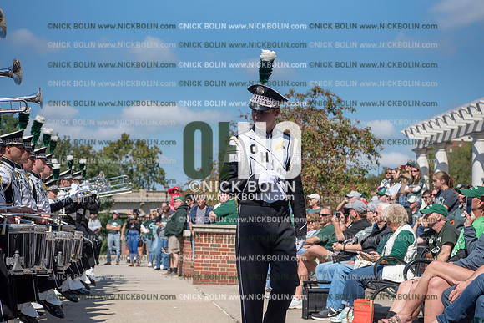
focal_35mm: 70
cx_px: 242
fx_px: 941
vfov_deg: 19.5
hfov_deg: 28.8
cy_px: 162
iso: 400
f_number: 5
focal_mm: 70
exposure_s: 1/4000
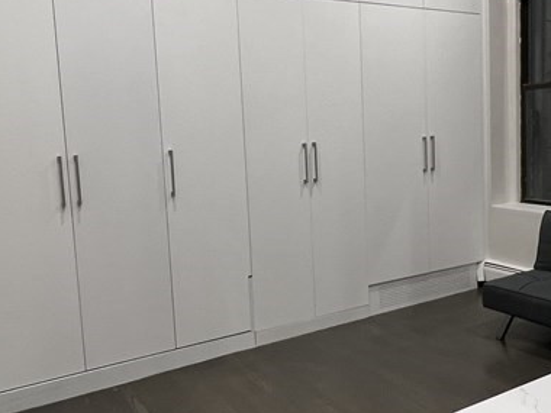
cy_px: 188
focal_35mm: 35
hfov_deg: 51.9
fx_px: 557
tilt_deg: -5.9
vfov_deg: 40.7
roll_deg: +2.2
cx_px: 357
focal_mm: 1.57
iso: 200
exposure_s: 1/60
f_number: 1.8
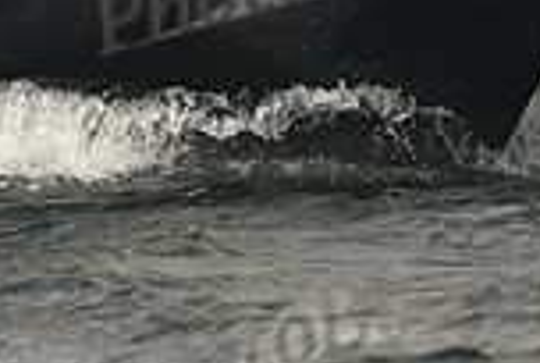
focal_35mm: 991
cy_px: -173
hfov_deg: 2.1
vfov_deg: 1.4
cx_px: -89
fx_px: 14894
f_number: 6.3
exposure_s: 1/1000
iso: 250
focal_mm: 260
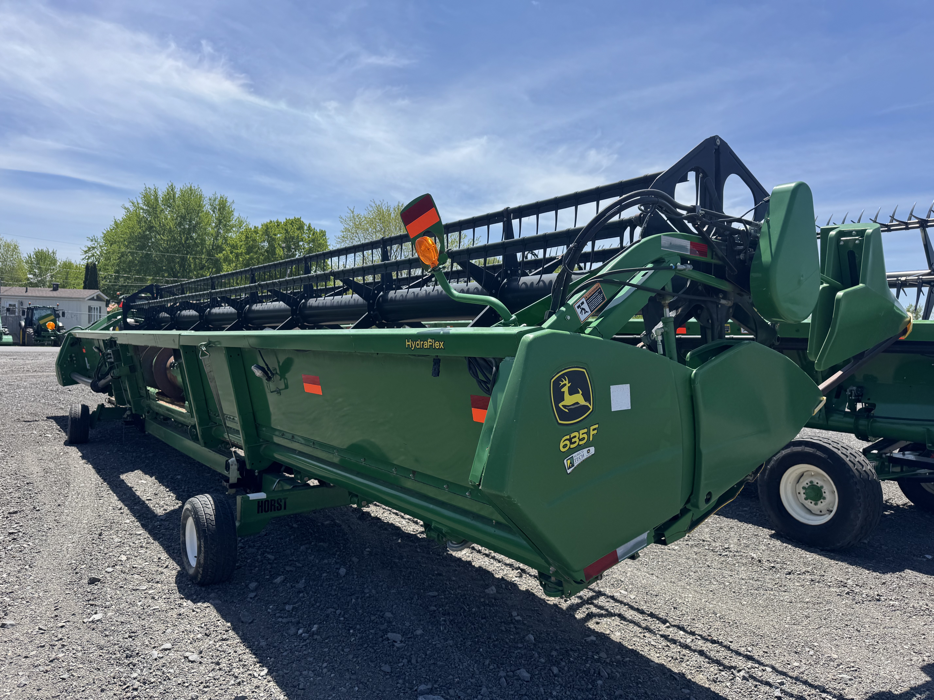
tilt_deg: -1.3
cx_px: 467
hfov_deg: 71.6
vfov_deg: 56.8
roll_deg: -1.1
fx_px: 648
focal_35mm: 24
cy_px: 350
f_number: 1.78
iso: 80
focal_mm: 6.76
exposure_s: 1/4608
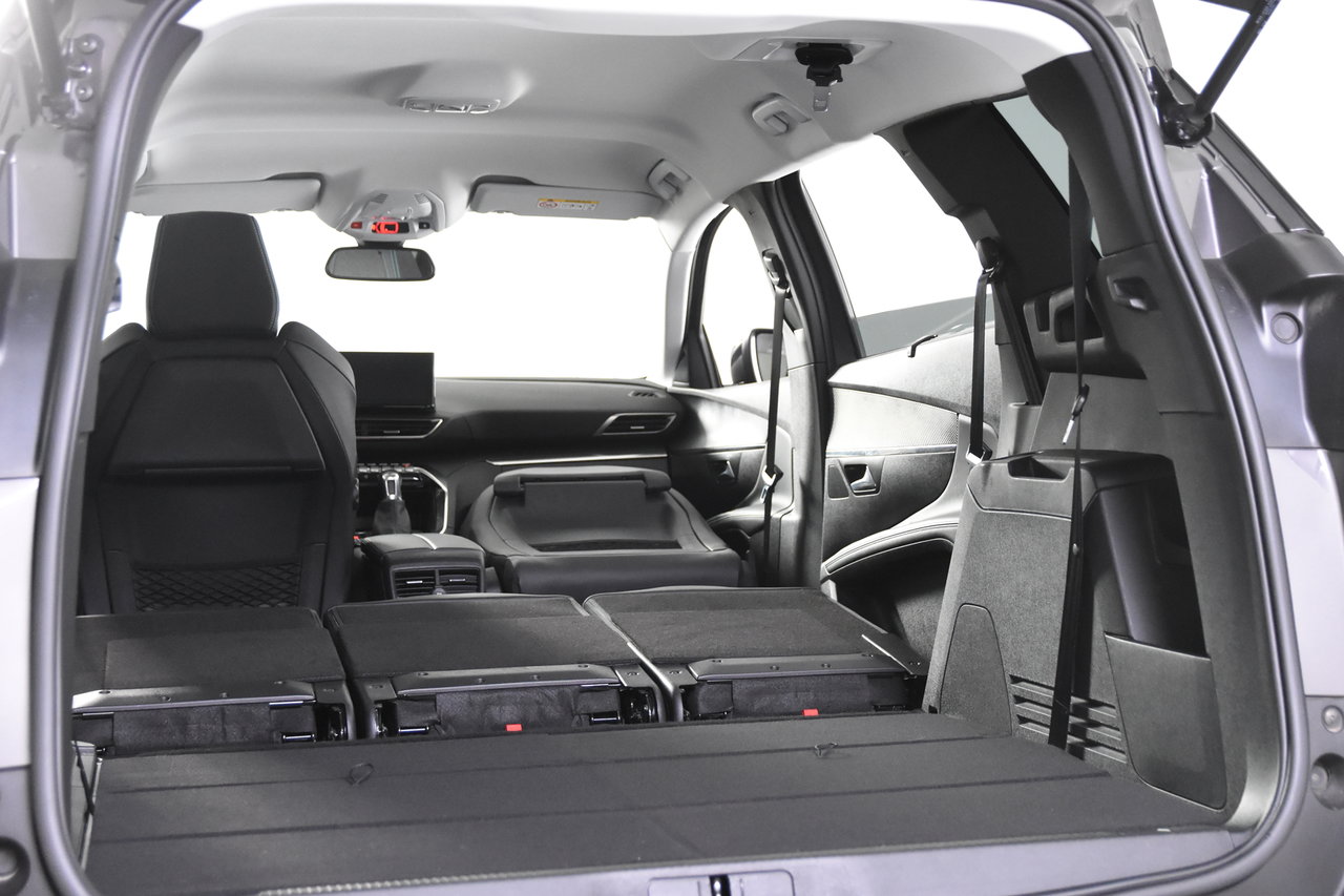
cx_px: 672
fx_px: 2128
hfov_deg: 35.1
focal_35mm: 57
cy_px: 448
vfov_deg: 23.8
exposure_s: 1/60
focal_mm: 38
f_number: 3.5
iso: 4000
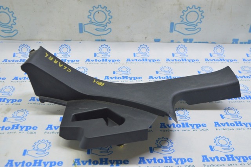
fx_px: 303
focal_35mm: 44
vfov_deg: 30.8
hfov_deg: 45.0
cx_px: 126
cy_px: 84
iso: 400
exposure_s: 1/25
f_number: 5.6
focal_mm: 29
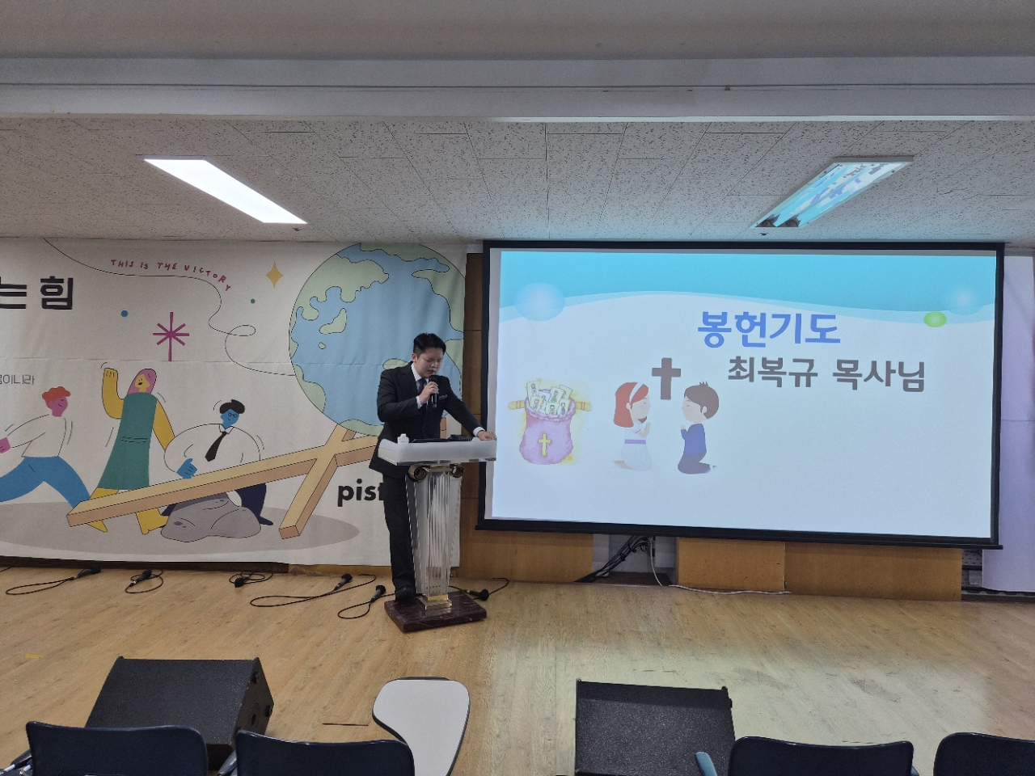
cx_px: 518
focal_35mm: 23
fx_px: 688
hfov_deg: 73.9
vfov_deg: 58.9
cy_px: 388
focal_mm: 5.4
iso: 80
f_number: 1.8
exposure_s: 1/120
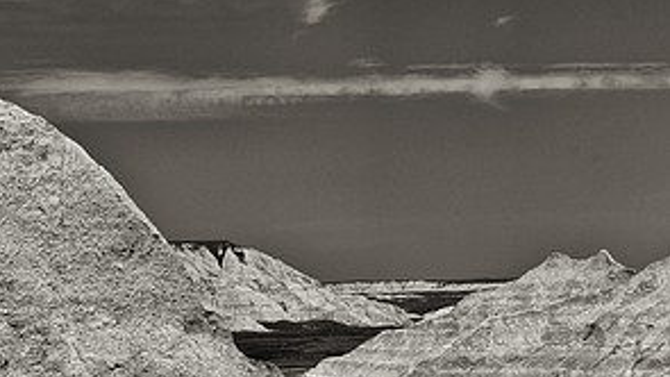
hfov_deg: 16.3
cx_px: 333
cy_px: 102
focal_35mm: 132
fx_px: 2342
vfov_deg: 9.2
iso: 200
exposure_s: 1/45
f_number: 16
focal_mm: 55
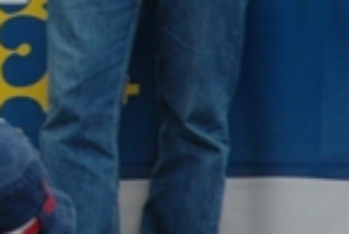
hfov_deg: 4.4
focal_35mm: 462
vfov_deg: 3.0
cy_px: -166
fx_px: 4483
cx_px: -229
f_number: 8
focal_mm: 70
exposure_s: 1/250
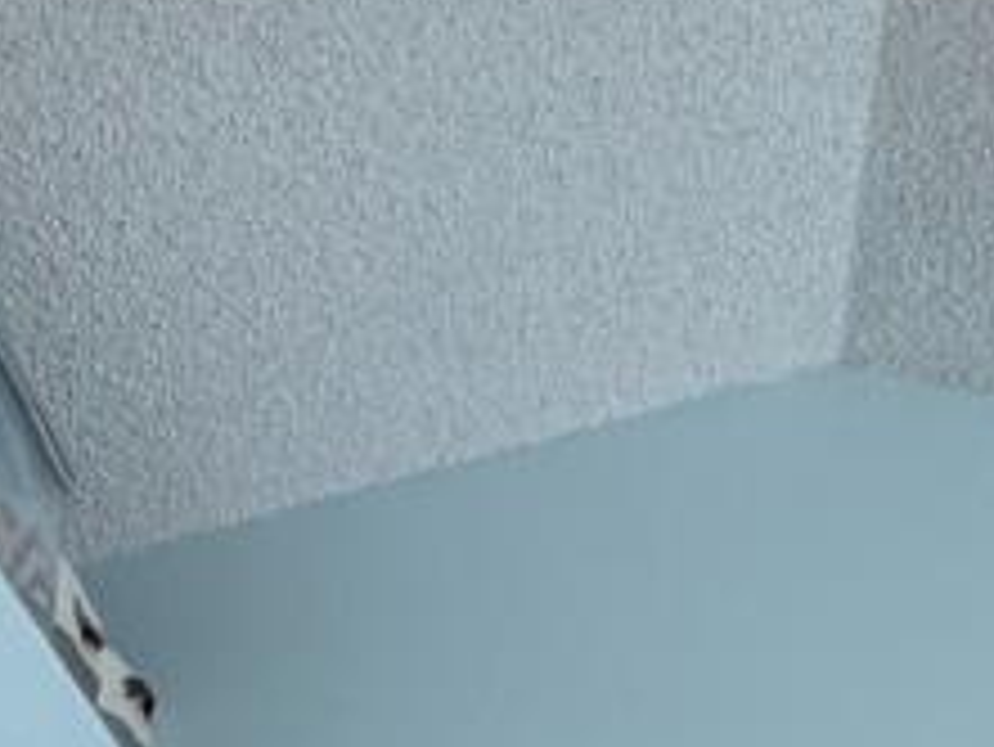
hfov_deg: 20.6
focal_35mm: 95
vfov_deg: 12.2
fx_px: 2729
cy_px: 1816
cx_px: 531
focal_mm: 2.22
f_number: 2.2
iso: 250
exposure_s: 1/120
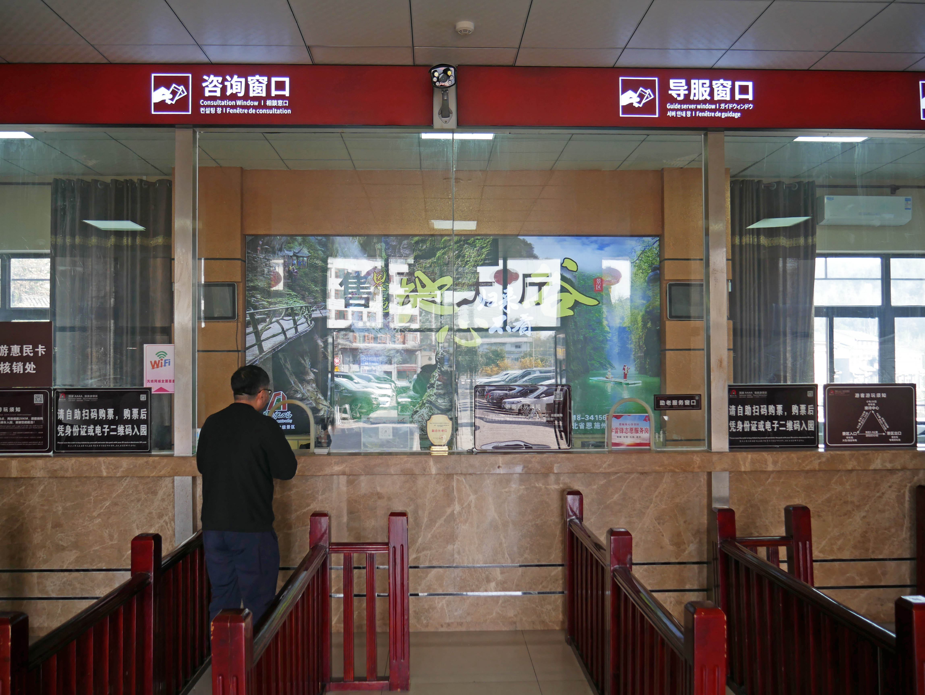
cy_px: 348
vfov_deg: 49.8
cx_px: 462
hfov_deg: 63.4
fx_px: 749
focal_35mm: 28
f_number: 3.5
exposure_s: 1/80
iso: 200
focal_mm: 14
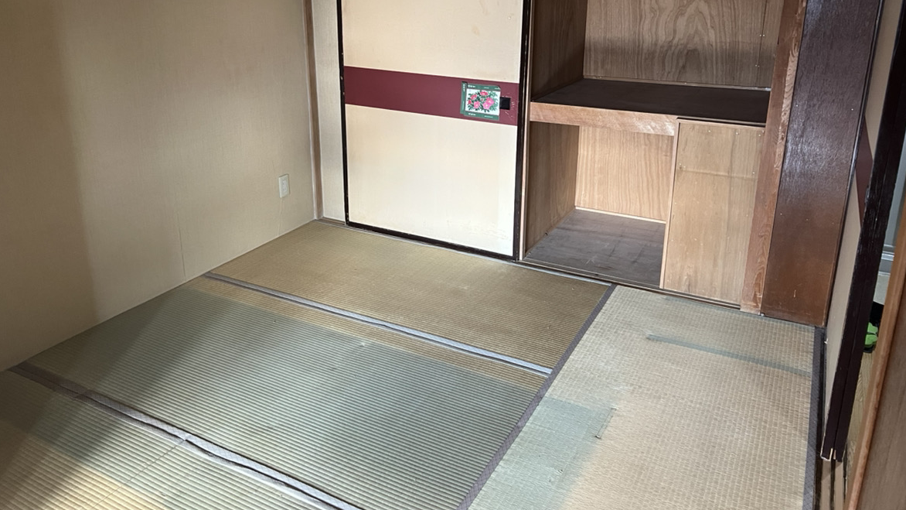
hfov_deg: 66.1
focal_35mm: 29
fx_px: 697
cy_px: 168
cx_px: 452
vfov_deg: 39.7
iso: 250
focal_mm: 5.7
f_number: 1.5
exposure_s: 1/50
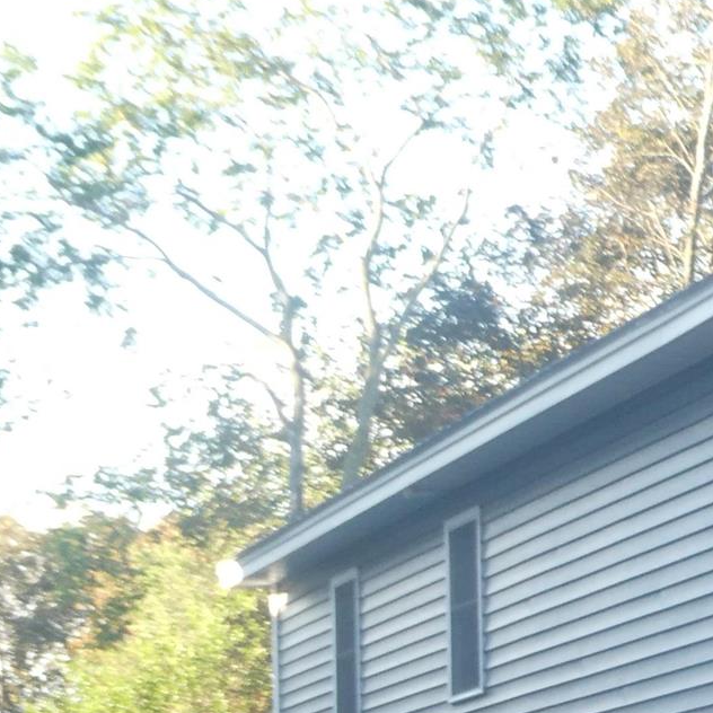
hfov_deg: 9.1
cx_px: 949
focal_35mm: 189
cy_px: 923
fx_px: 4404
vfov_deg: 9.1
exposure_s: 1/80
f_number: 3.9
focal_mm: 7.8
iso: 125
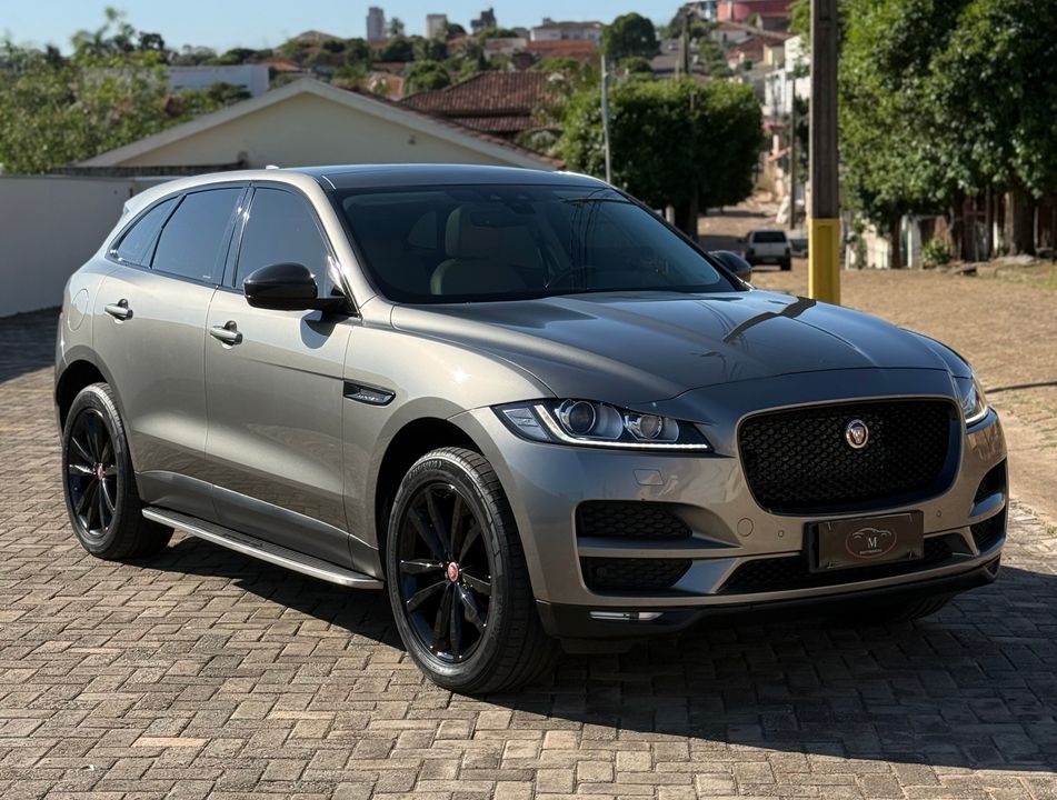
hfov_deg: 39.5
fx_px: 1471
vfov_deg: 30.4
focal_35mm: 48
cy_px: 400
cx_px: 528
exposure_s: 1/4098
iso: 64
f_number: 1.78
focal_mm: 6.76
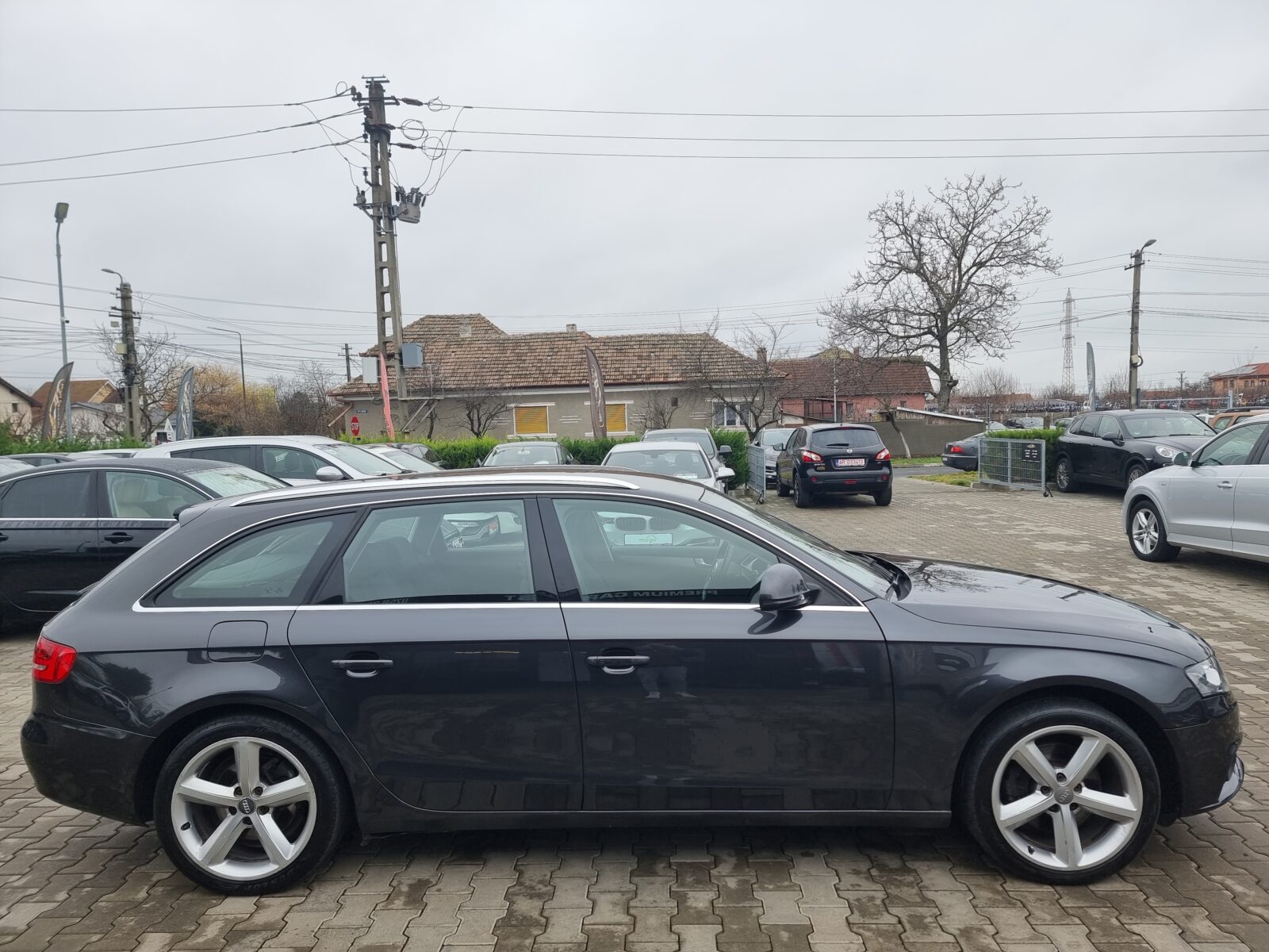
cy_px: 476
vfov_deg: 56.8
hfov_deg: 71.6
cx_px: 634
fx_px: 880
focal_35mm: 24
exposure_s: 1/122
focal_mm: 6.7
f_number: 1.8
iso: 50
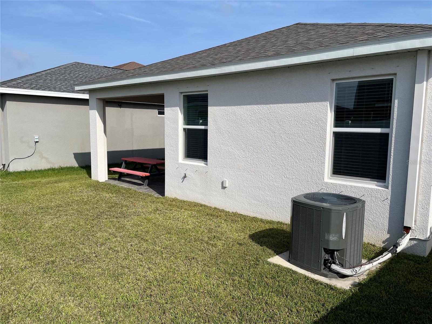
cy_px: 162
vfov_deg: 53.1
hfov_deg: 67.3
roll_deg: -2.1
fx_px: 324
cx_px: 216
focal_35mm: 26
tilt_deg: -6.0
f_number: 1.6
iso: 32
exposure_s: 1/5814
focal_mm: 4.2
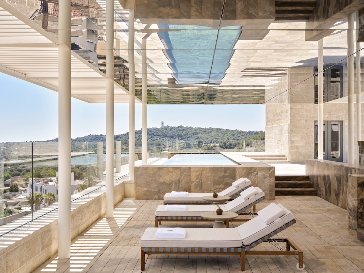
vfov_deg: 37.7
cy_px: 136
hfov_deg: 49.0
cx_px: 182
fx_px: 400
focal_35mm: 38
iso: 400
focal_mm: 48.2
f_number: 16
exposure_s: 1/125
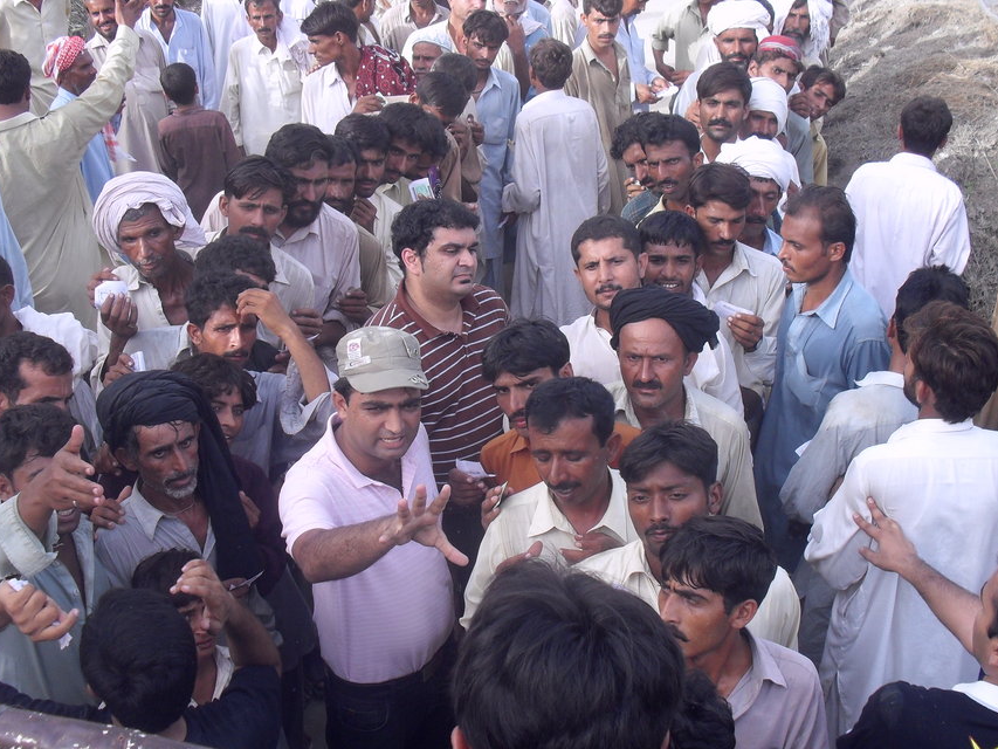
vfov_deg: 34.4
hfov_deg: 44.8
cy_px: 393
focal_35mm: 42
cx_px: 510
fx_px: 1211
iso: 100
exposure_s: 1/250
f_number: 3.2
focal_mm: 6.3
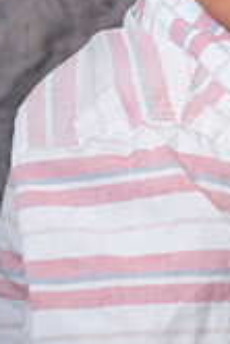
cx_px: 289
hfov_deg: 3.2
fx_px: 4074
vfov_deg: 4.8
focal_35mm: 426
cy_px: -29
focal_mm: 105
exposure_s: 1/125
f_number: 5.6
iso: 200
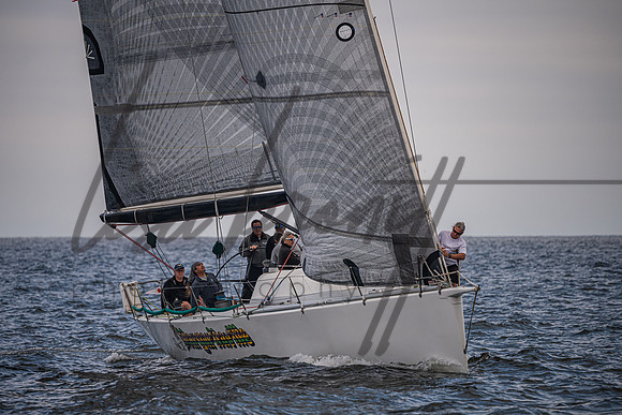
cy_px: 208
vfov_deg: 3.8
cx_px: 303
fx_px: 6313
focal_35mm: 365
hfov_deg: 5.6
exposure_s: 1/1250
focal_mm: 350
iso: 400
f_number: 5.6
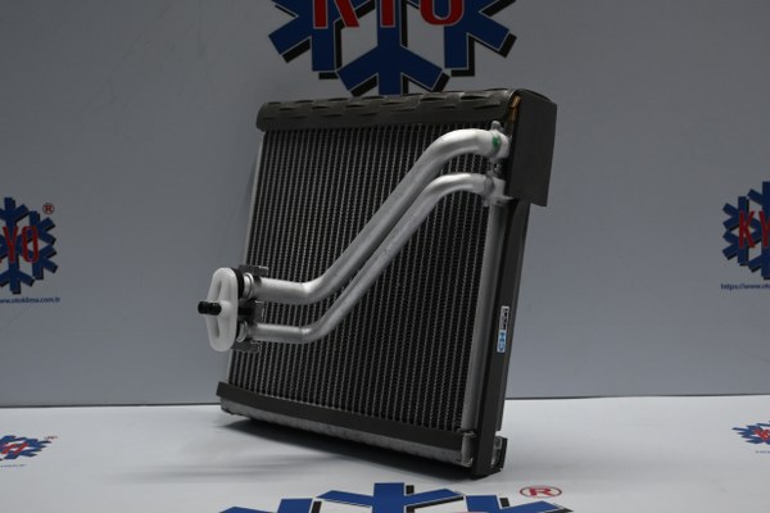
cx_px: 385
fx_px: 1155
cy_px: 256
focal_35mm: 54
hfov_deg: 36.9
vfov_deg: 25.1
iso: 450
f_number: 5.3
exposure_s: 1/60
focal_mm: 36
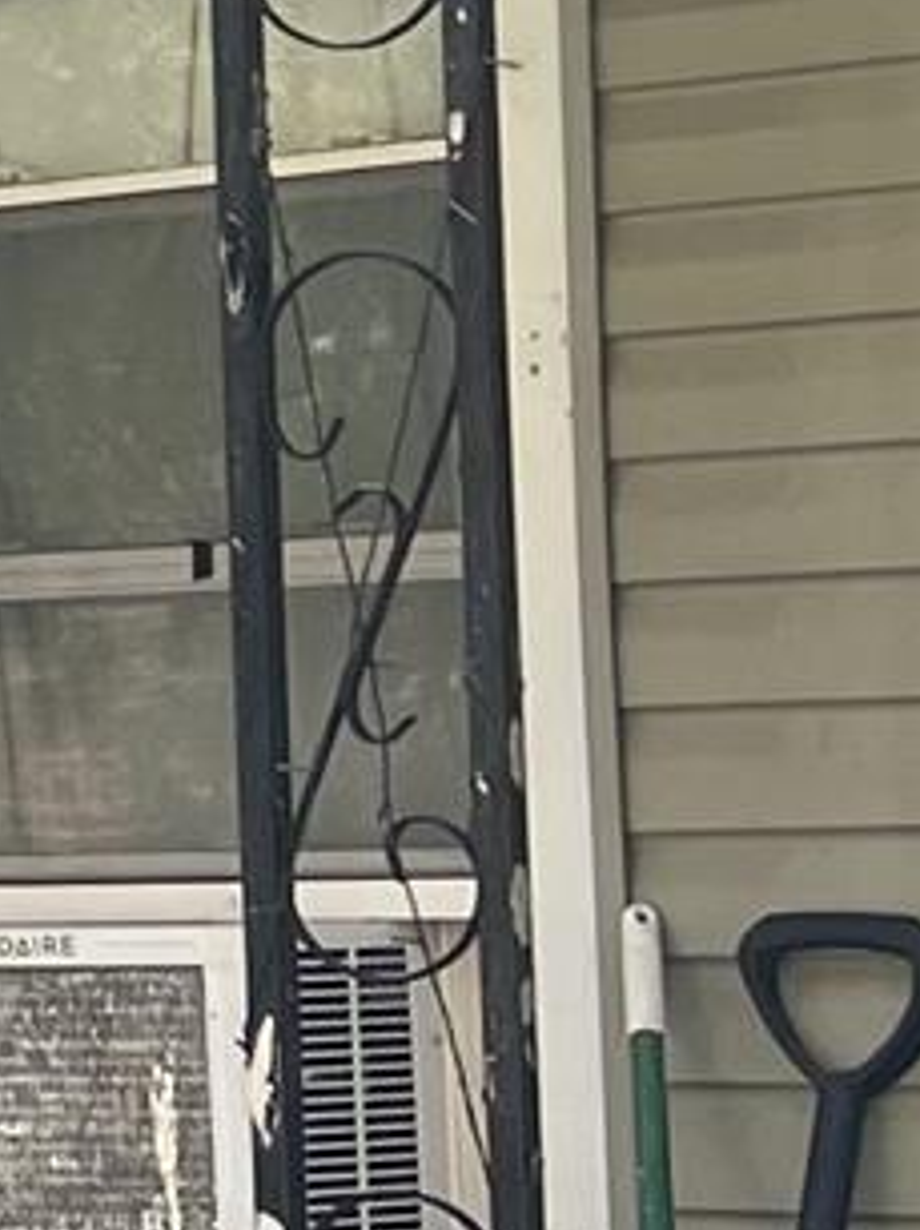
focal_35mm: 196
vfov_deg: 10.1
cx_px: -2475
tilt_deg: +5.9
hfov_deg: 6.4
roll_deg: +0.8
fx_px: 6955
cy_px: 225
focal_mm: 5.7
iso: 50
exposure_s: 1/696
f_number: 1.5
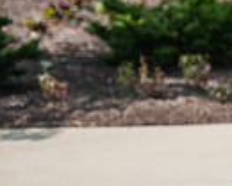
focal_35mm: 470
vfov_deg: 3.3
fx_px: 3227
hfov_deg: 4.1
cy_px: -35
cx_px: 501
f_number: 3.5
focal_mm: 112
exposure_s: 1/800
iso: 80
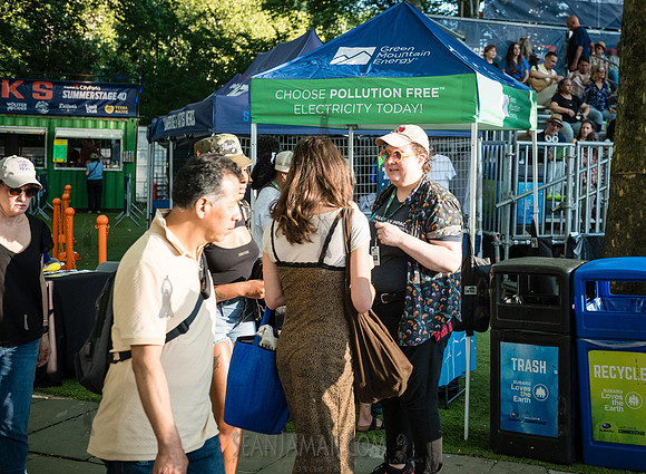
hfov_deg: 40.1
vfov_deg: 30.1
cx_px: 416
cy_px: 197
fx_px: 877
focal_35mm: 47
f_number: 3.5
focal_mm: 38
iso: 2000
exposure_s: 1/1600
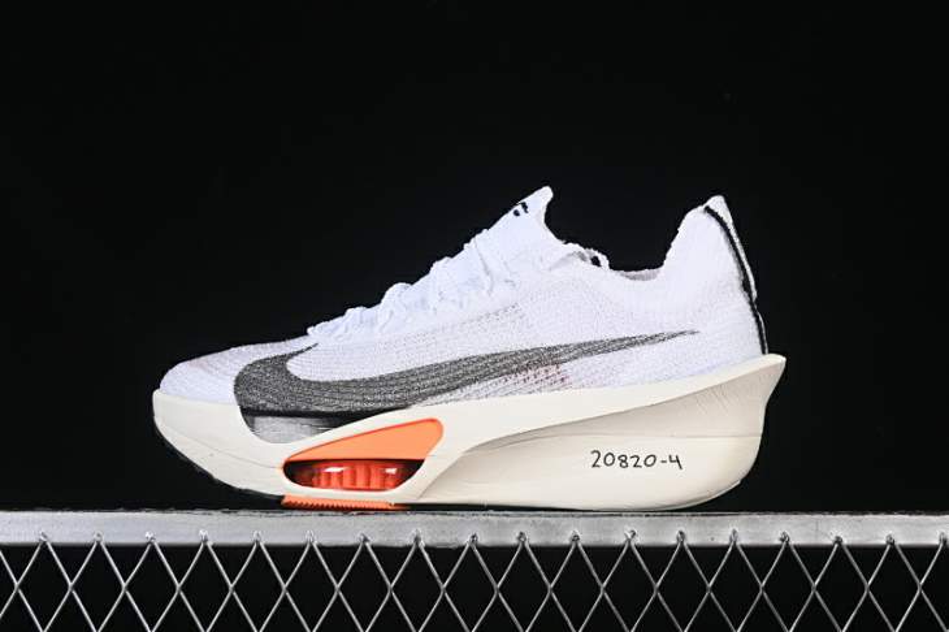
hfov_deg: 27.0
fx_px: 1976
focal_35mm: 75
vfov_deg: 18.2
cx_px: 474
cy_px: 316
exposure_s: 1/100
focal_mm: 50
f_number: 8
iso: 160
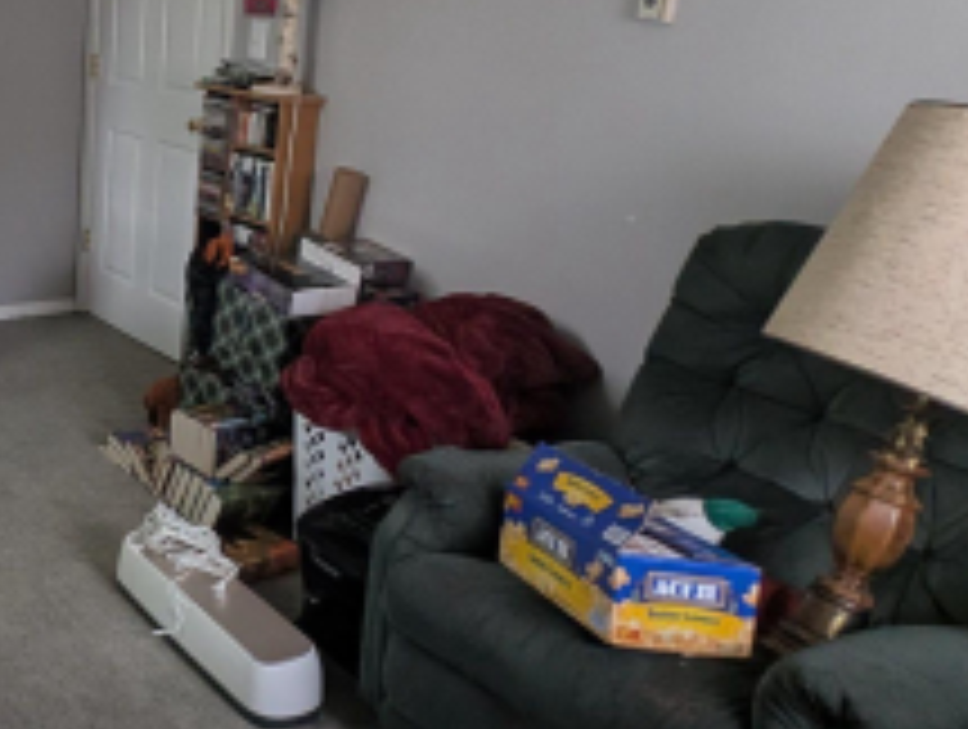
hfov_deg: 39.4
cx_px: -135
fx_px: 1036
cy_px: 171
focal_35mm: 37
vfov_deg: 37.7
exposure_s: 1/28.6
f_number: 1.95
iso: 238
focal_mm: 2.23
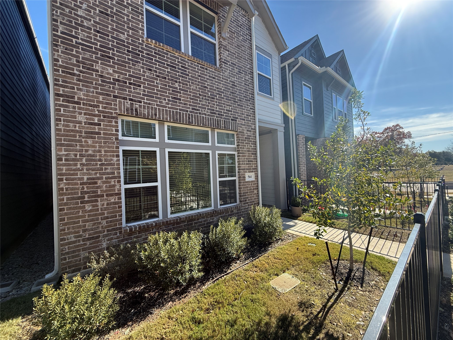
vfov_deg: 85.7
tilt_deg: +0.5
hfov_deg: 102.1
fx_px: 183
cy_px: 170
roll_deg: +2.2
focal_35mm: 14
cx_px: 226
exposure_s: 1/717
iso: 64
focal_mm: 2.22
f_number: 2.2
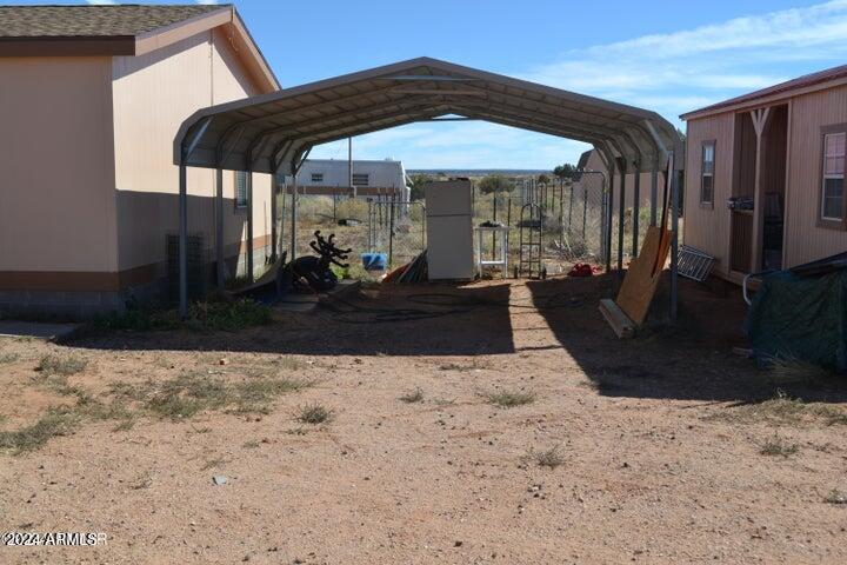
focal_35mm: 39
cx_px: 424
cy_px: 282
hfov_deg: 49.6
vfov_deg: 34.2
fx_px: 918
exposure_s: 1/250
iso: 100
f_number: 8
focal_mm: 26
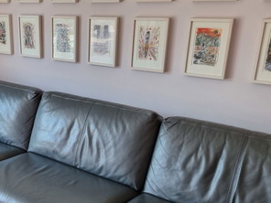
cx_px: 51
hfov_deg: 40.2
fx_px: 352
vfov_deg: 32.0
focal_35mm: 45
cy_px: 128
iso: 80
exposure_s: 1/100
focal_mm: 5.4
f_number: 1.8
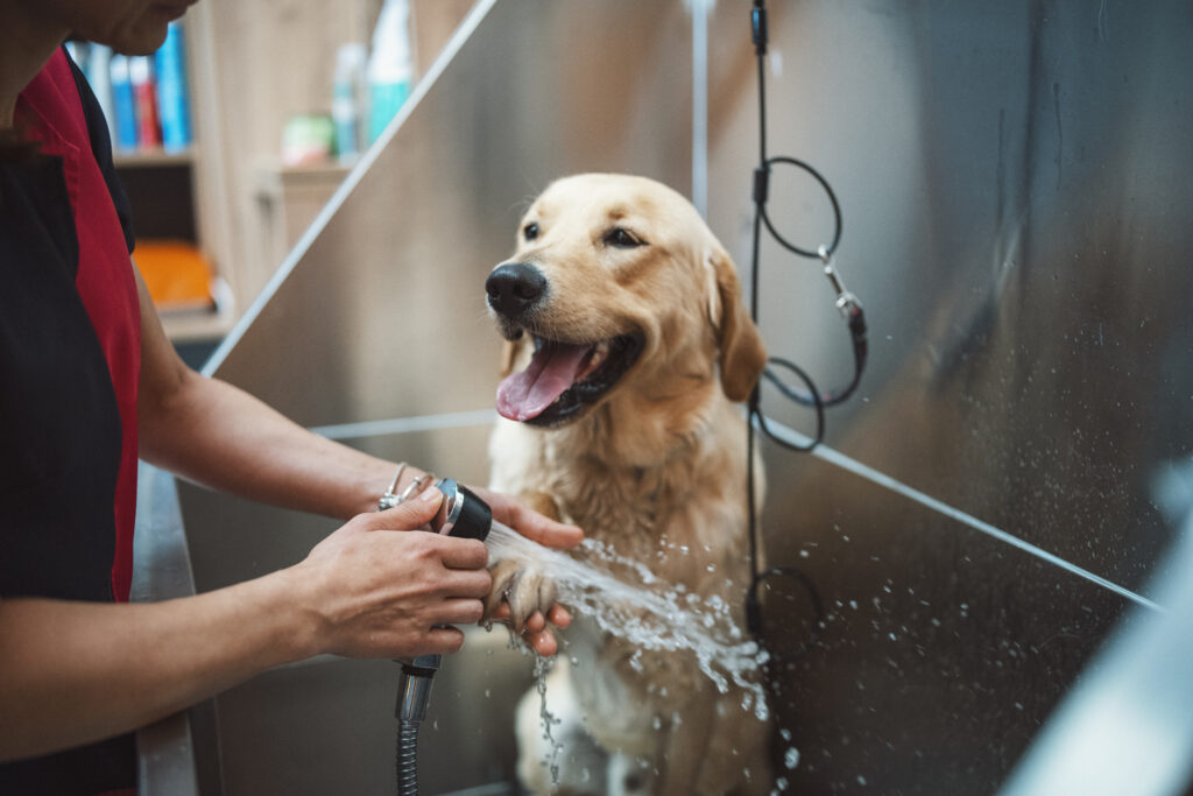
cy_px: 398
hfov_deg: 54.4
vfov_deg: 37.9
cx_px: 596
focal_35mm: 35
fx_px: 1160
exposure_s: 1/400
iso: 640
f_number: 1.4
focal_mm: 35
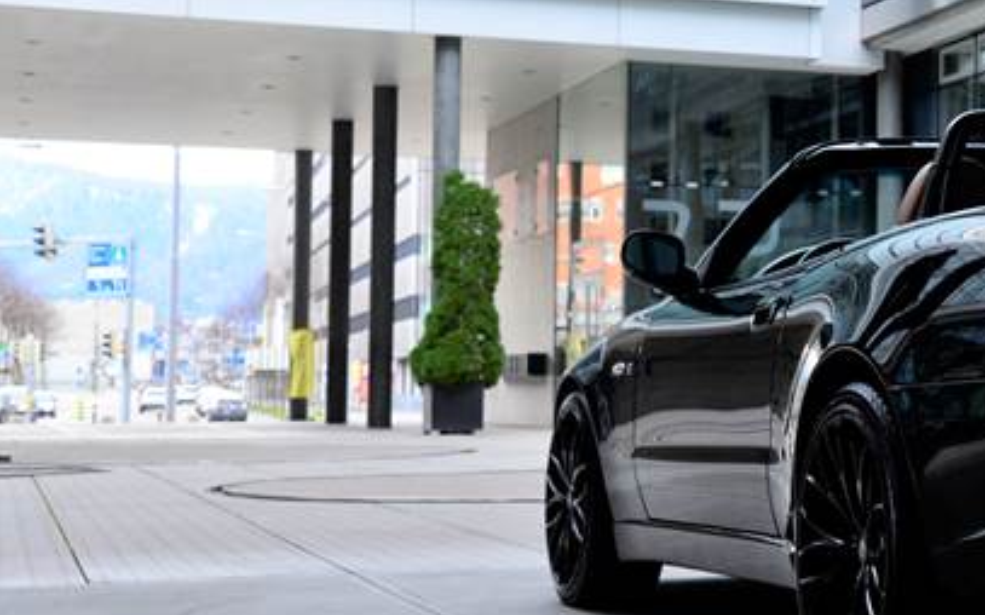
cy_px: 228
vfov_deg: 15.5
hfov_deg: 23.4
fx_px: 2254
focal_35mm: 84
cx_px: 1038
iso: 800
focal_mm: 35
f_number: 5.6
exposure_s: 1/60
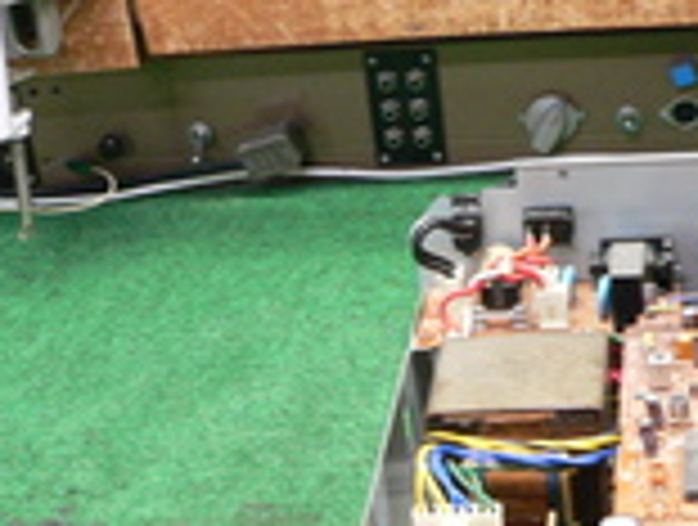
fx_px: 1779
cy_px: 542
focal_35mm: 88
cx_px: 639
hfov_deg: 21.7
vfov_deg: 16.5
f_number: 2.8
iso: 200
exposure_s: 1/10
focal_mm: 6
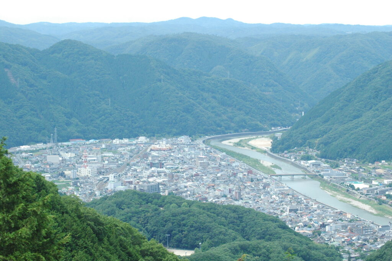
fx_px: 1142
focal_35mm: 105
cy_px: 130
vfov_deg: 13.0
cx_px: 196
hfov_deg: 19.5
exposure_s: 1/800
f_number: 8
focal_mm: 70
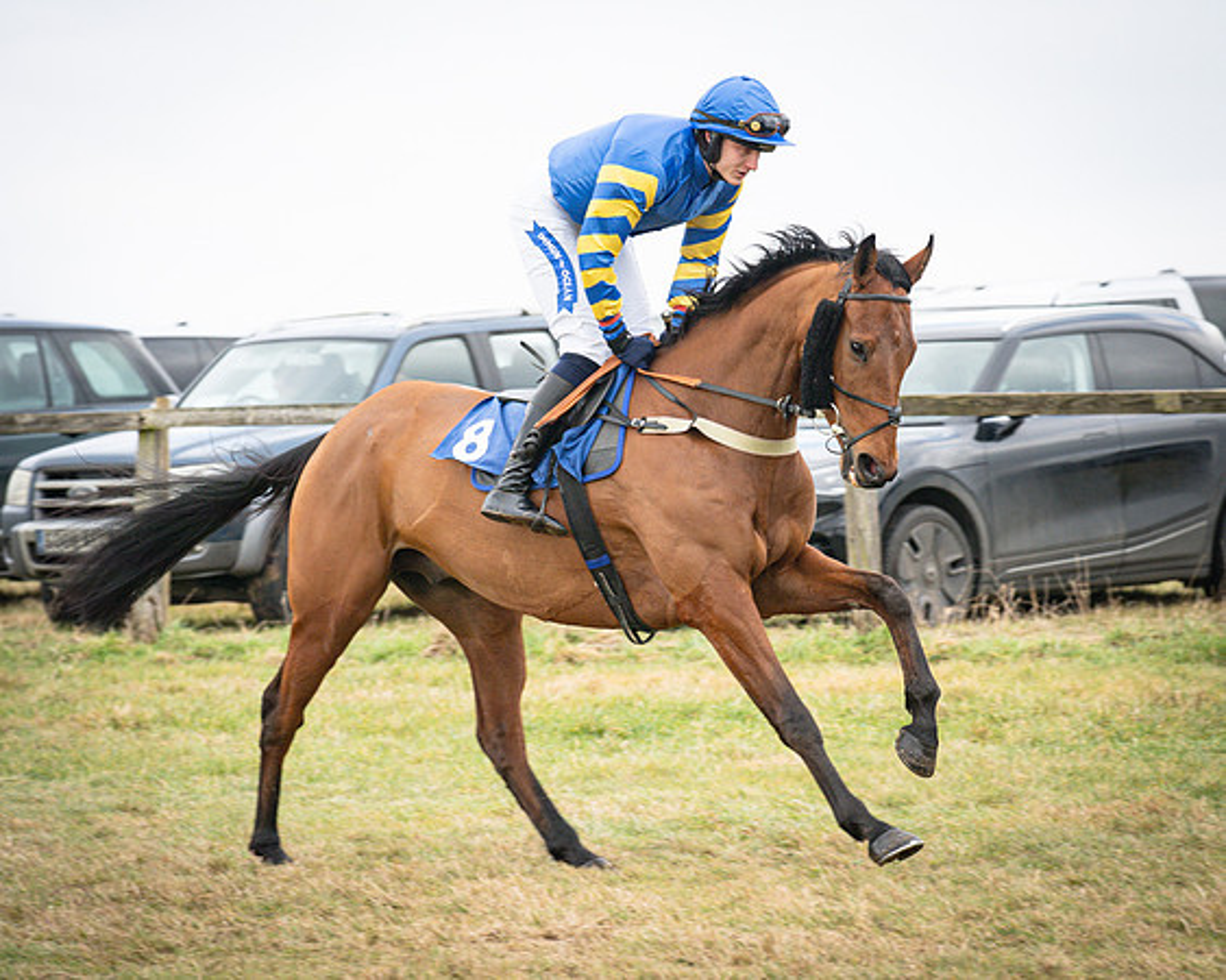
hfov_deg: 9.9
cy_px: 466
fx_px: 7079
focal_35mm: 195
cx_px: 672
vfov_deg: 7.9
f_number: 4.5
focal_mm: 135
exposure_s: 1/1000
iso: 500
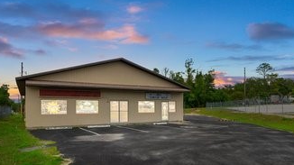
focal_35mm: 27
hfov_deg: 69.8
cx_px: 155
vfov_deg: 42.3
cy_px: 108
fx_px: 210
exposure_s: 1/250
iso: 320
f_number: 8
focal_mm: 14
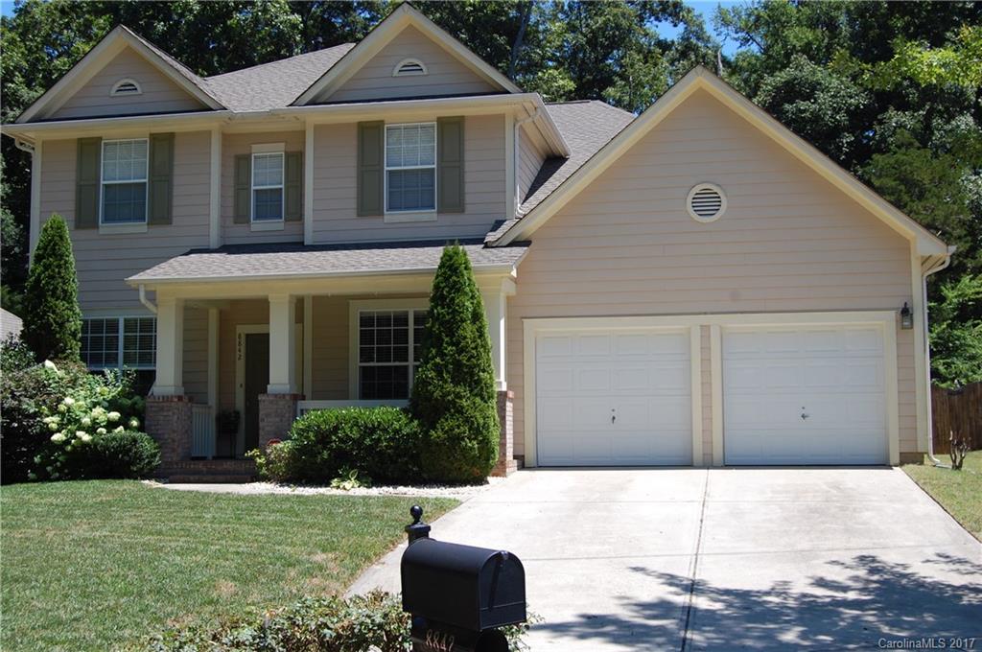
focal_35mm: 46
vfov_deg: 28.9
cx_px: 491
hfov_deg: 42.4
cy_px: 326
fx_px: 1267
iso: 200
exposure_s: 1/250
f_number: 8
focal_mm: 31
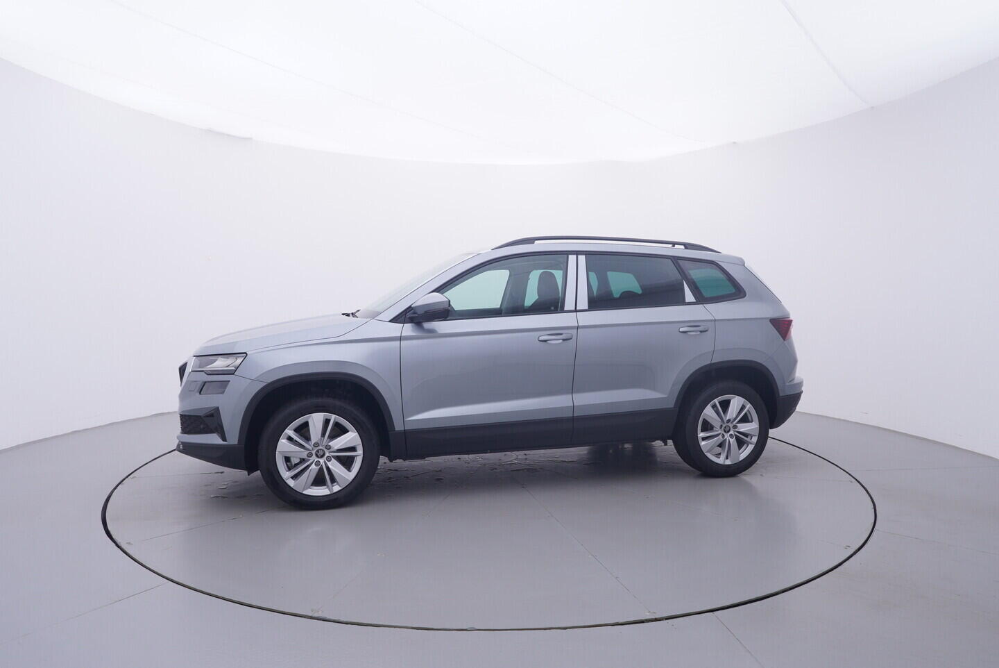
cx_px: 500
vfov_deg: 56.2
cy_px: 334
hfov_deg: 77.3
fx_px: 625
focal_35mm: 22
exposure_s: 1/80
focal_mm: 15
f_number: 5
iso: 200
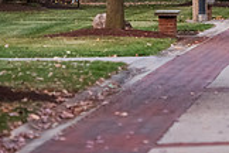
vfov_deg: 2.9
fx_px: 2958
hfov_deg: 4.4
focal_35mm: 465
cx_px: 329
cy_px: -73
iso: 2000
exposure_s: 1/200
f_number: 4
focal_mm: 130
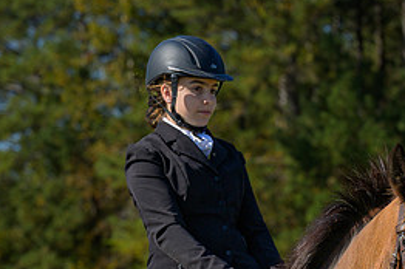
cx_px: 404
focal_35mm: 191
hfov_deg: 10.7
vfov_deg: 7.1
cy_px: 289
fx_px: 2146
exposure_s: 1/1000
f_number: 4
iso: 200
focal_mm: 74
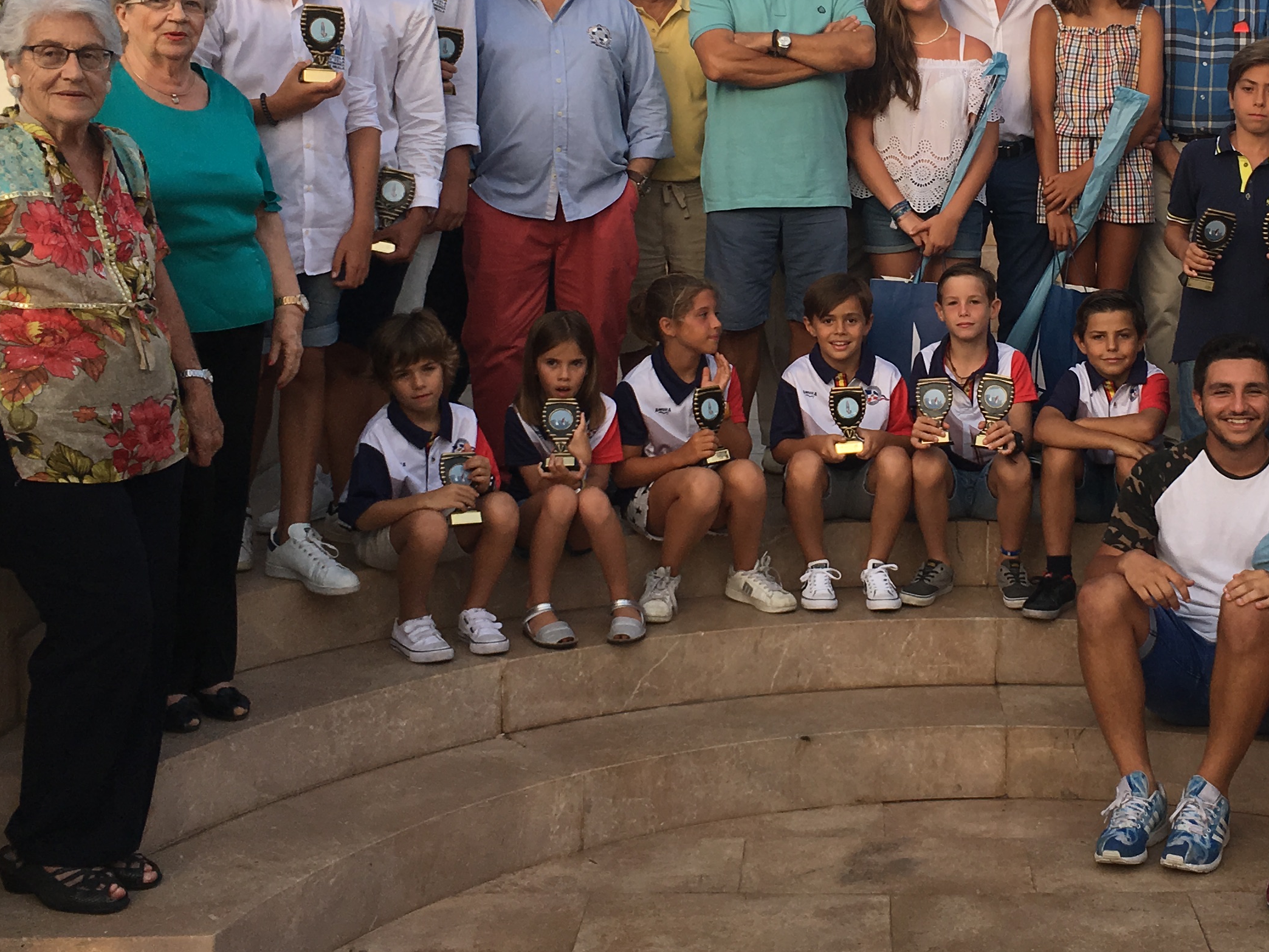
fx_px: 2053
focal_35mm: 56
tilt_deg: -5.0
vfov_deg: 25.8
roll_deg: -0.6
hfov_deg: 33.7
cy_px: 253
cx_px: 930
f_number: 2.2
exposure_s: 1/484
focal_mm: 4.15
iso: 25
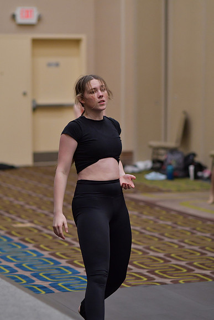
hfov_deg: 10.8
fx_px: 1132
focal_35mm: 127
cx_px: 107
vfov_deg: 16.1
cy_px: 160
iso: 1250
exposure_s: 1/800
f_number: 2
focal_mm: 85
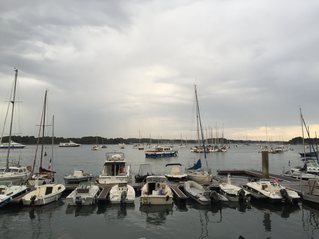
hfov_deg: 61.7
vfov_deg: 48.2
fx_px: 267
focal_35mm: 29
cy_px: 120
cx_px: 160
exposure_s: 1/113
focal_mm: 4.15
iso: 32
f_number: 2.2
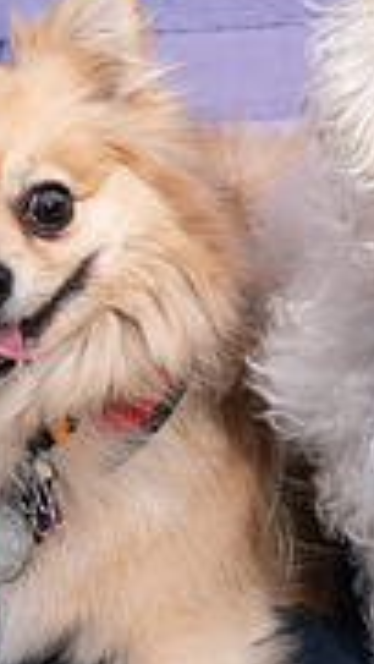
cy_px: 479
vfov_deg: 10.6
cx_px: 370
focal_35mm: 202
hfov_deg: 6.0
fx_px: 3556
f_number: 14
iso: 400
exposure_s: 1/125
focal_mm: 60
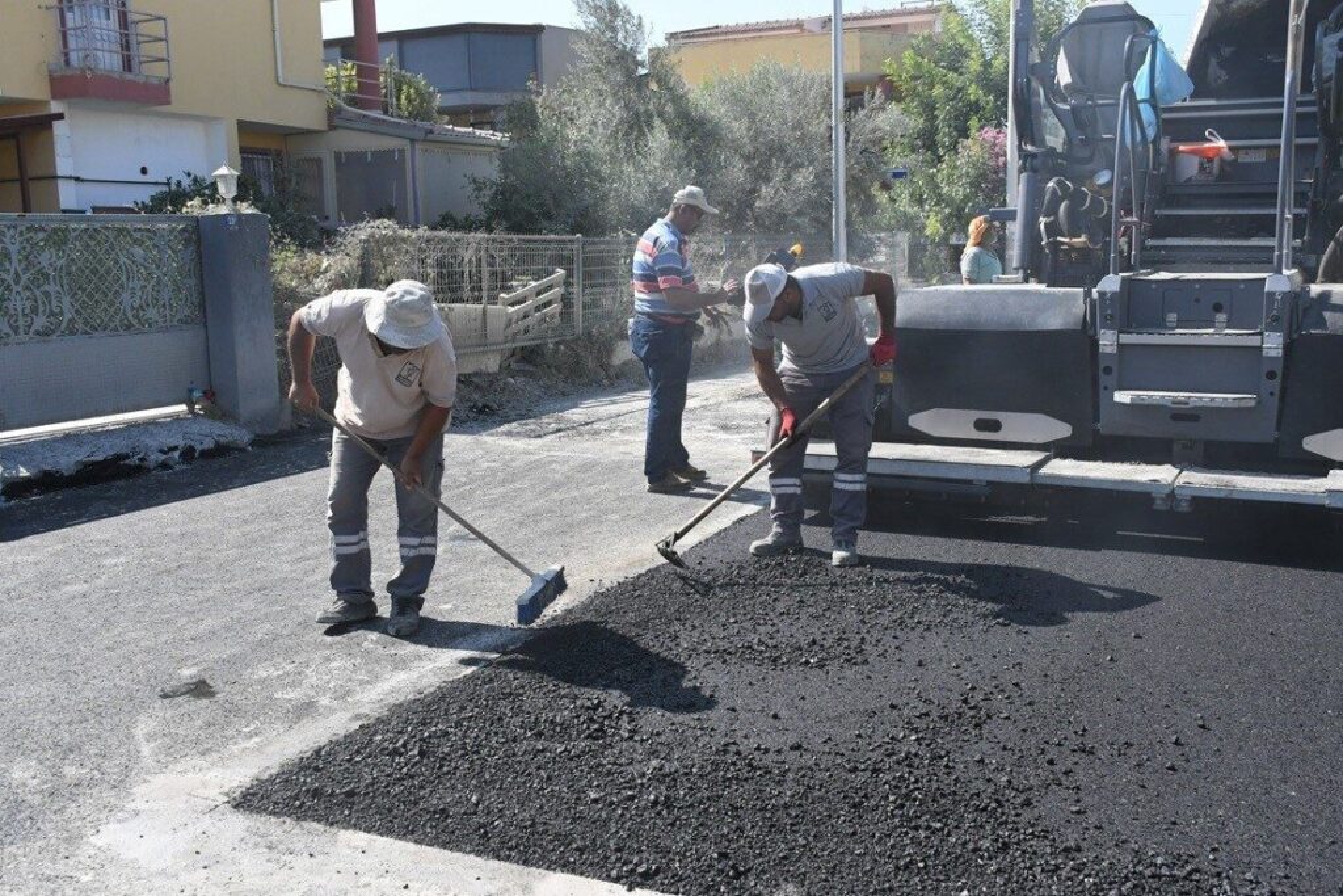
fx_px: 1268
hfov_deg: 55.8
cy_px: 448
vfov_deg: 38.9
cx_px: 672
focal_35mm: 34
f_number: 8
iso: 1600
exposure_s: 1/3200
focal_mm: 23
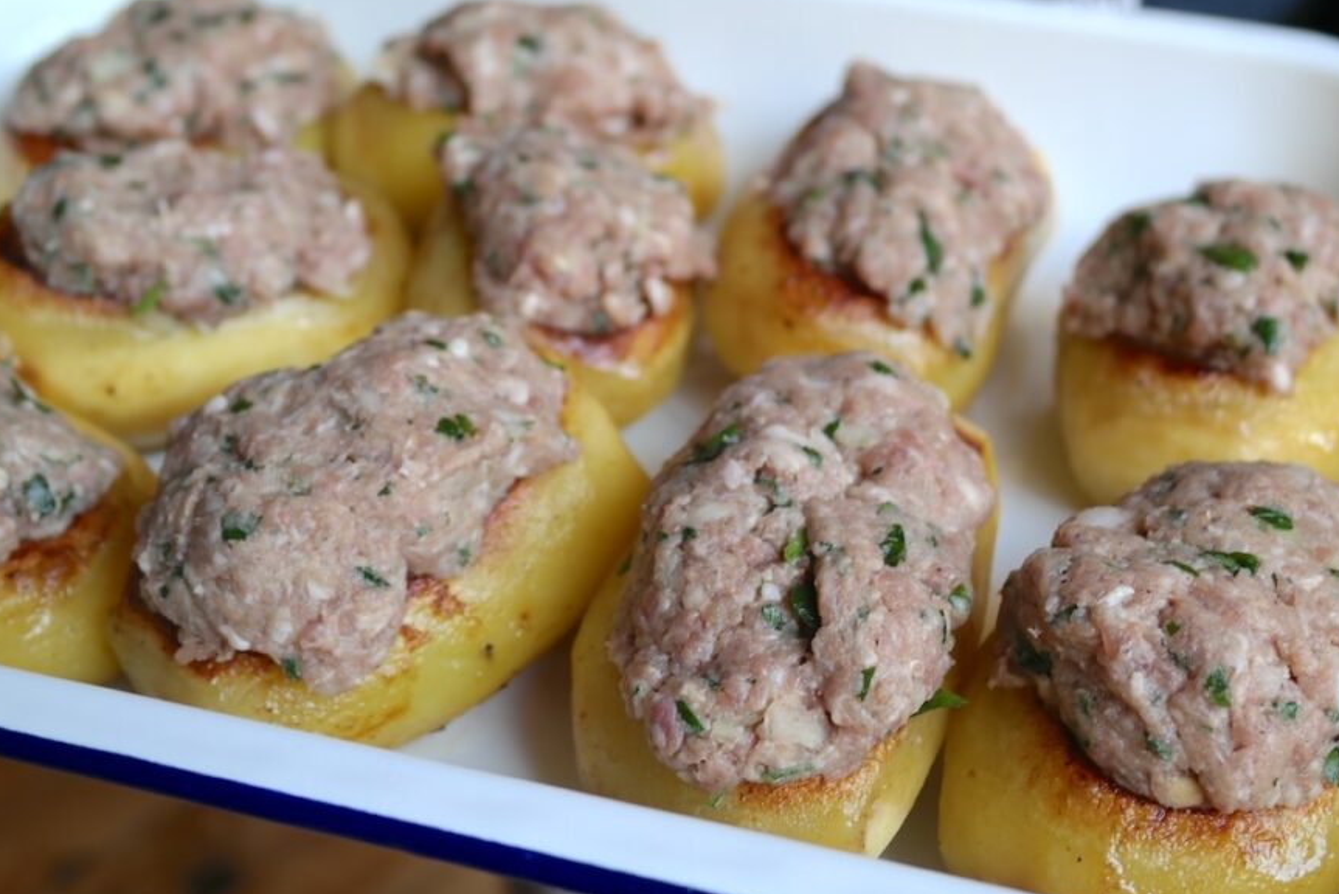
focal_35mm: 51
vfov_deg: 26.5
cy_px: 438
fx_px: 1897
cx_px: 663
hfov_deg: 38.9
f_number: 4
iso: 200
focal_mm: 28
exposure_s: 1/80
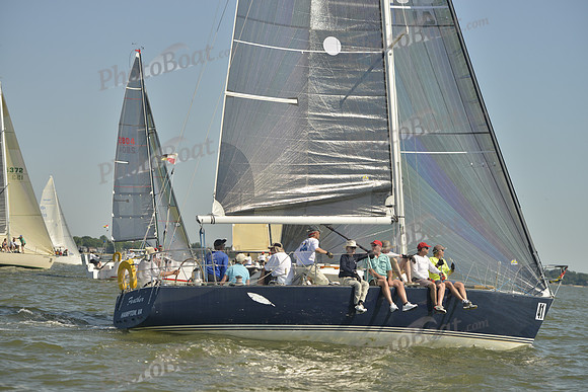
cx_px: 294
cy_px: 196
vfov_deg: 13.7
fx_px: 1634
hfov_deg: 20.4
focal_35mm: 100
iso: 200
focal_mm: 100
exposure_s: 1/1250
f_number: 4.5
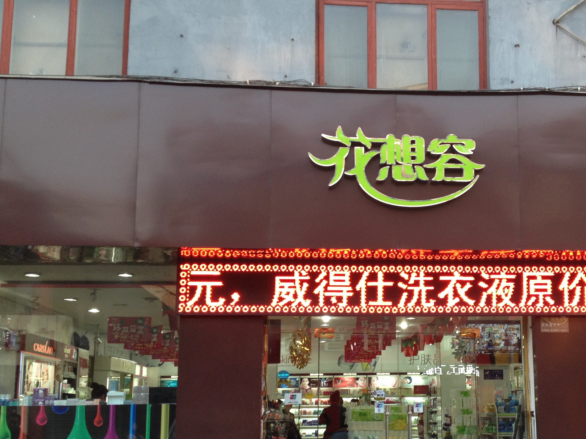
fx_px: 897
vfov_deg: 27.4
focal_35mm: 53
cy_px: 283
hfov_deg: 35.8
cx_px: 391
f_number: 2.4
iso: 64
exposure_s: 1/60
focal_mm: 4.28
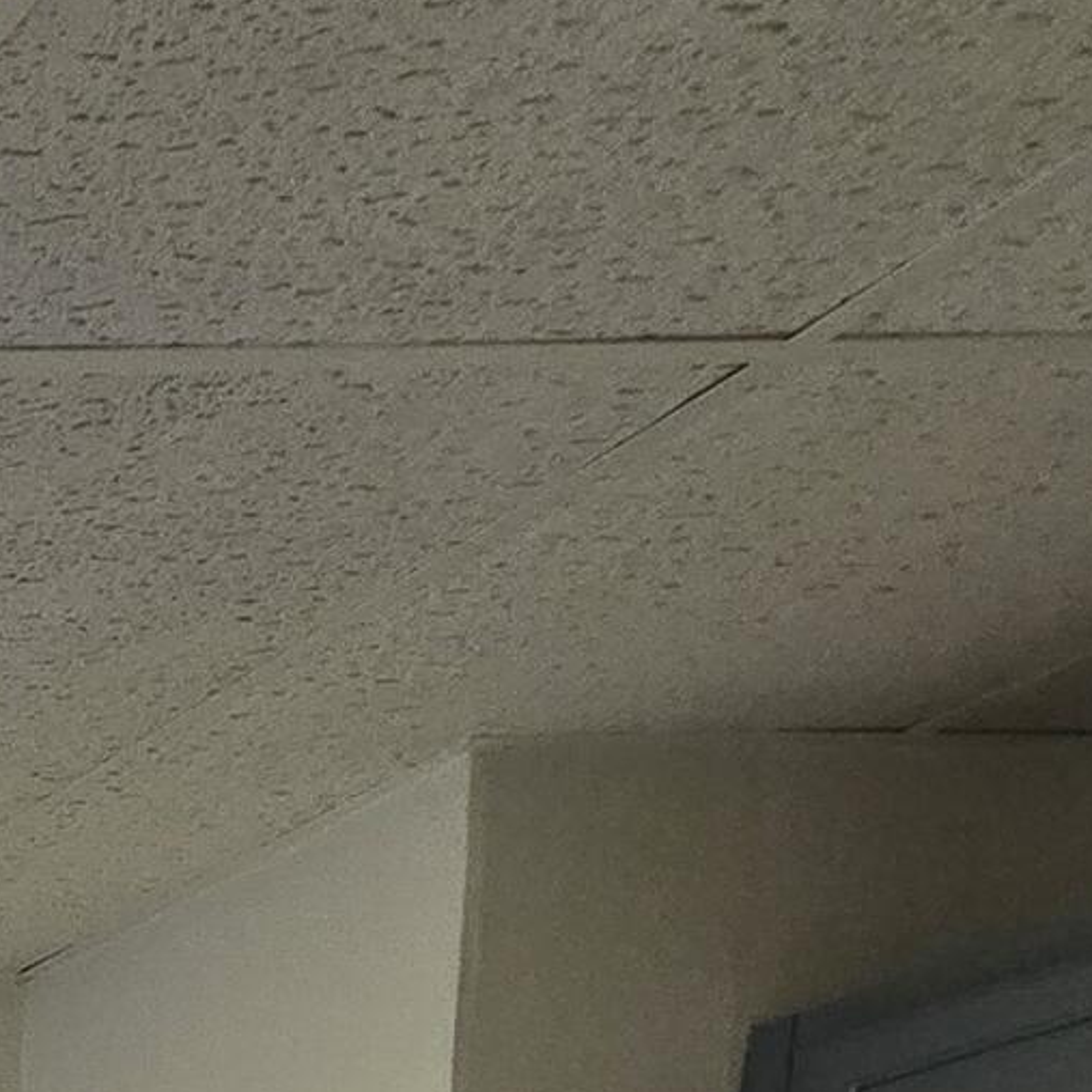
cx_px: -1542
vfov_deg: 17.9
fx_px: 2427
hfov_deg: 14.9
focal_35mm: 68
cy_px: 2167
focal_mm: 2.2
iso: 160
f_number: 2.2
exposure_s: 1/60
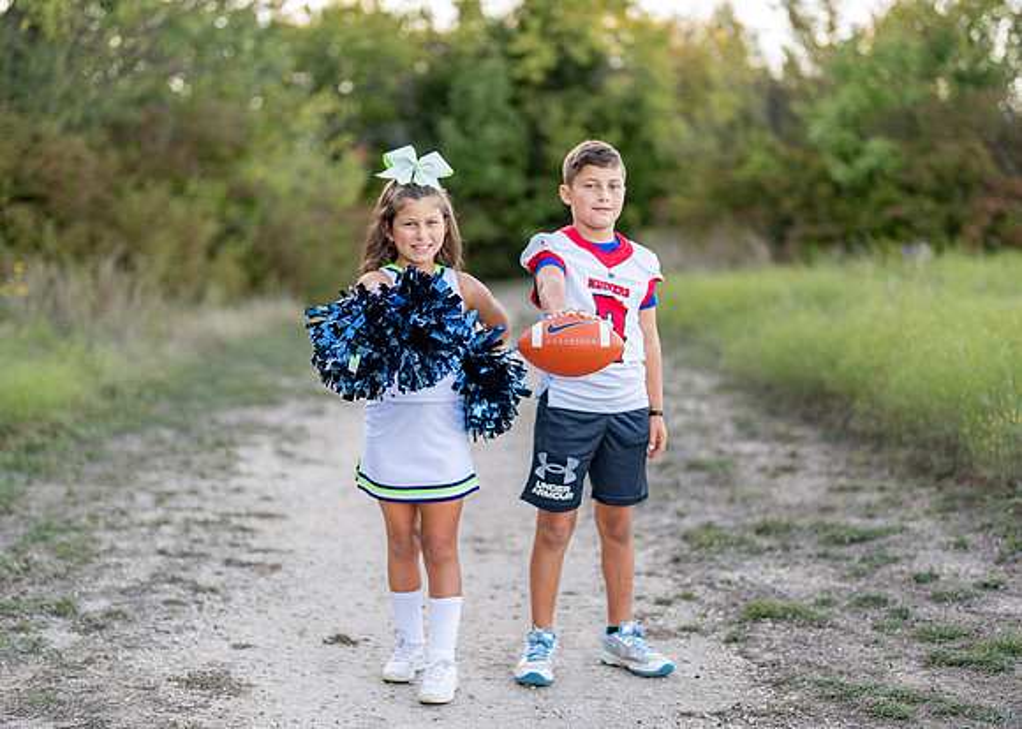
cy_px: 388
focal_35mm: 61
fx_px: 1769
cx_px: 503
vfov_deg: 23.3
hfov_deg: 32.2
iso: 100
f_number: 1.2
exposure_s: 1/500
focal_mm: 50
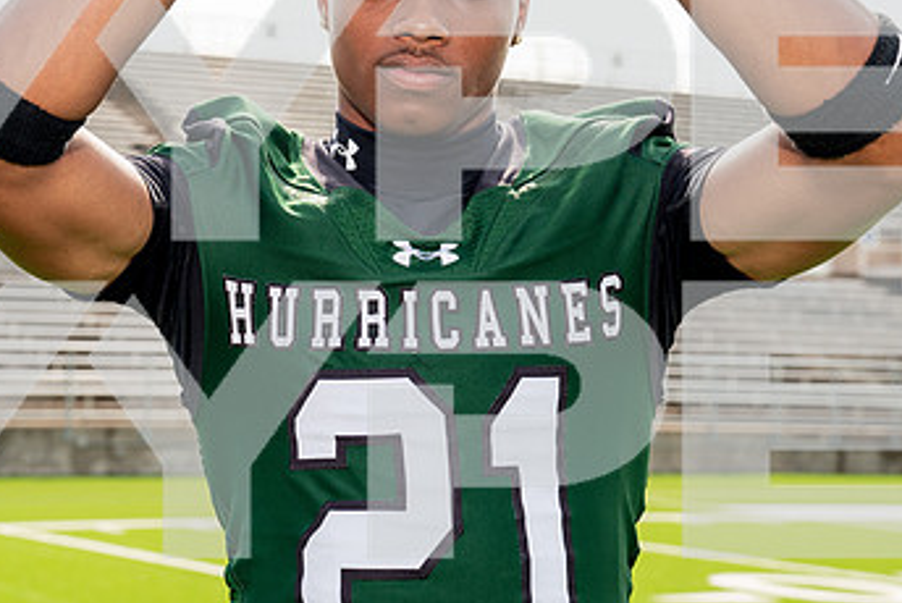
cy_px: 104
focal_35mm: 91
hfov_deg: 22.3
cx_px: 325
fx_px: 2282
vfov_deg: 14.9
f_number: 5.6
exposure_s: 1/320
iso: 100
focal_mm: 54
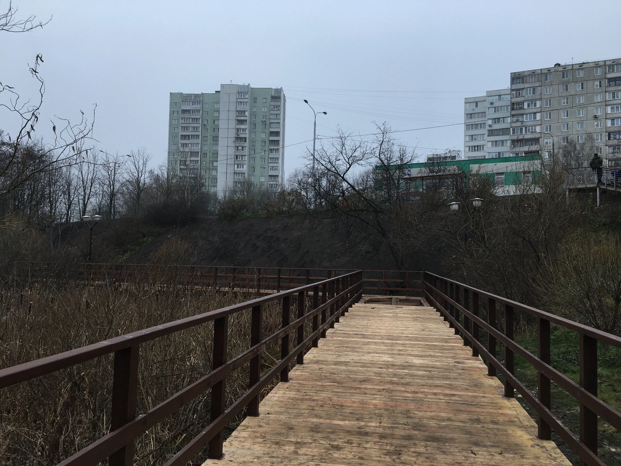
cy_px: 233
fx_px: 520
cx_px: 310
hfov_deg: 61.7
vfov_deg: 48.2
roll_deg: -3.2
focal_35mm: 29
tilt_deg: +3.8
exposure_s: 1/223
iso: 25
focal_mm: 4.15
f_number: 2.2
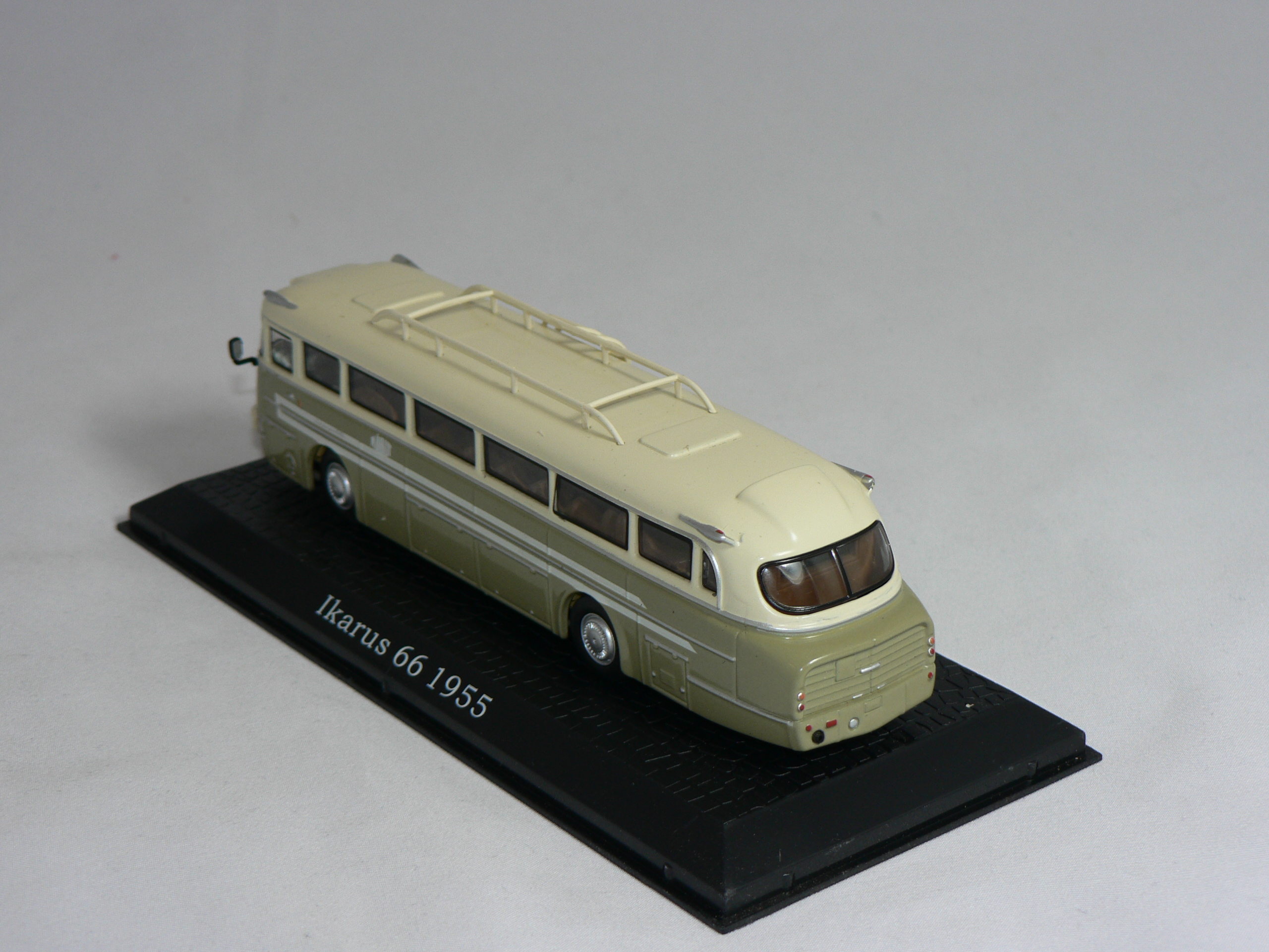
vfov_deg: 18.7
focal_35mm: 79
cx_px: 634
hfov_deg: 24.7
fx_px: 2896
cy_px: 476
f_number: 3.2
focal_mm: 13.1
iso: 80
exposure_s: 1/60
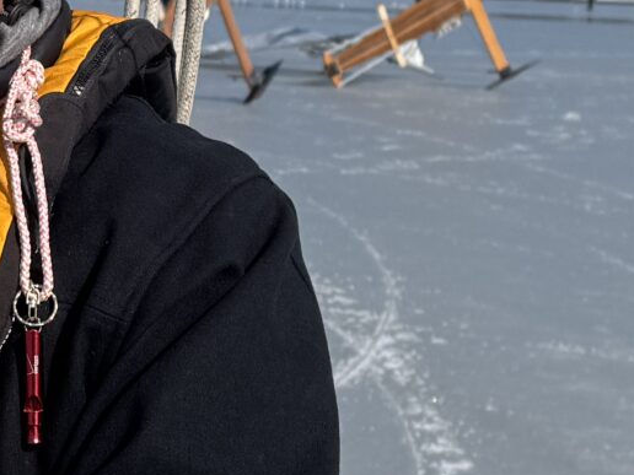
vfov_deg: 12.4
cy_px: 137
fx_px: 2180
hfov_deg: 16.5
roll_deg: -2.8
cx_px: 215
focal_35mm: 119
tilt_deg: -4.0
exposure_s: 1/9009
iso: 80
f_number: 1.78
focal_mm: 6.76
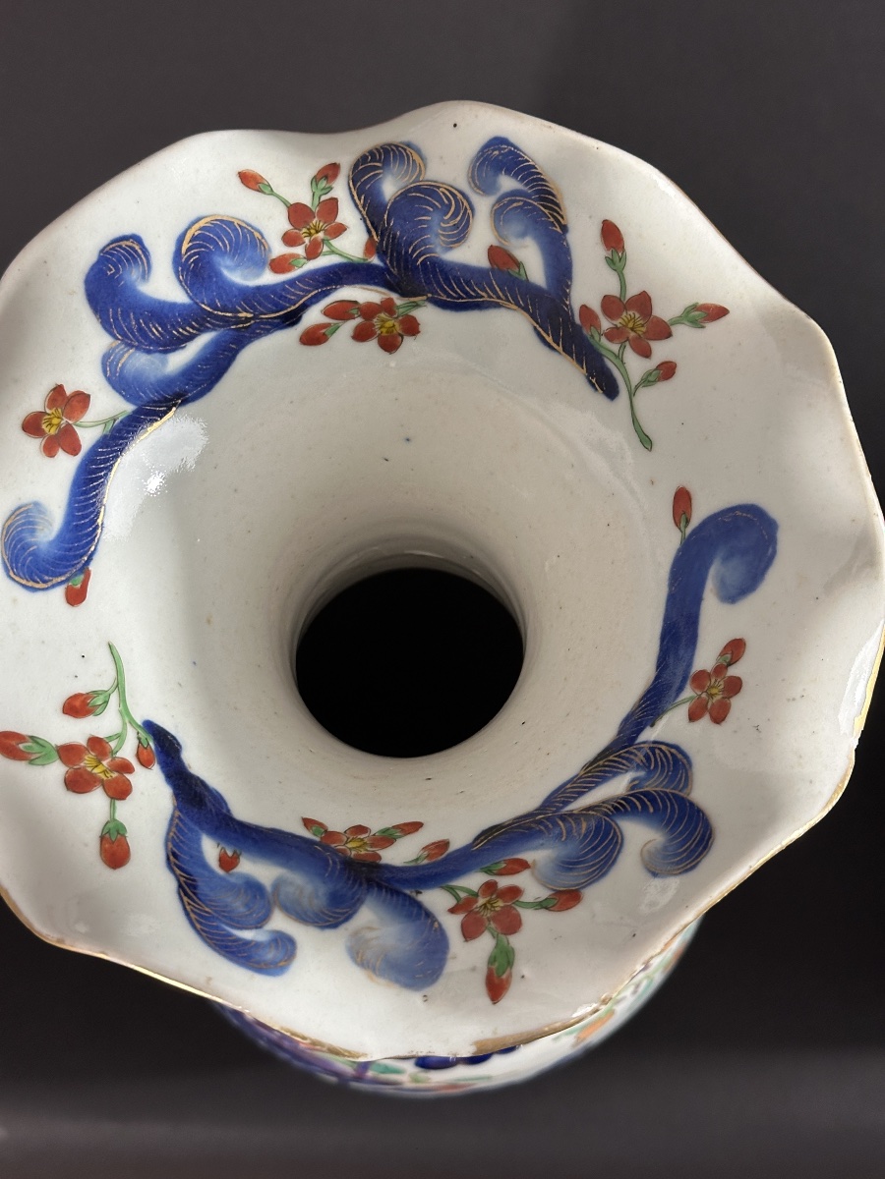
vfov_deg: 39.7
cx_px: 442
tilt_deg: -71.1
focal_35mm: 48
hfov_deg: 30.3
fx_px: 1636
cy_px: 590
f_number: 1.78
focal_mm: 6.86
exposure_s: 1/50
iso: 250
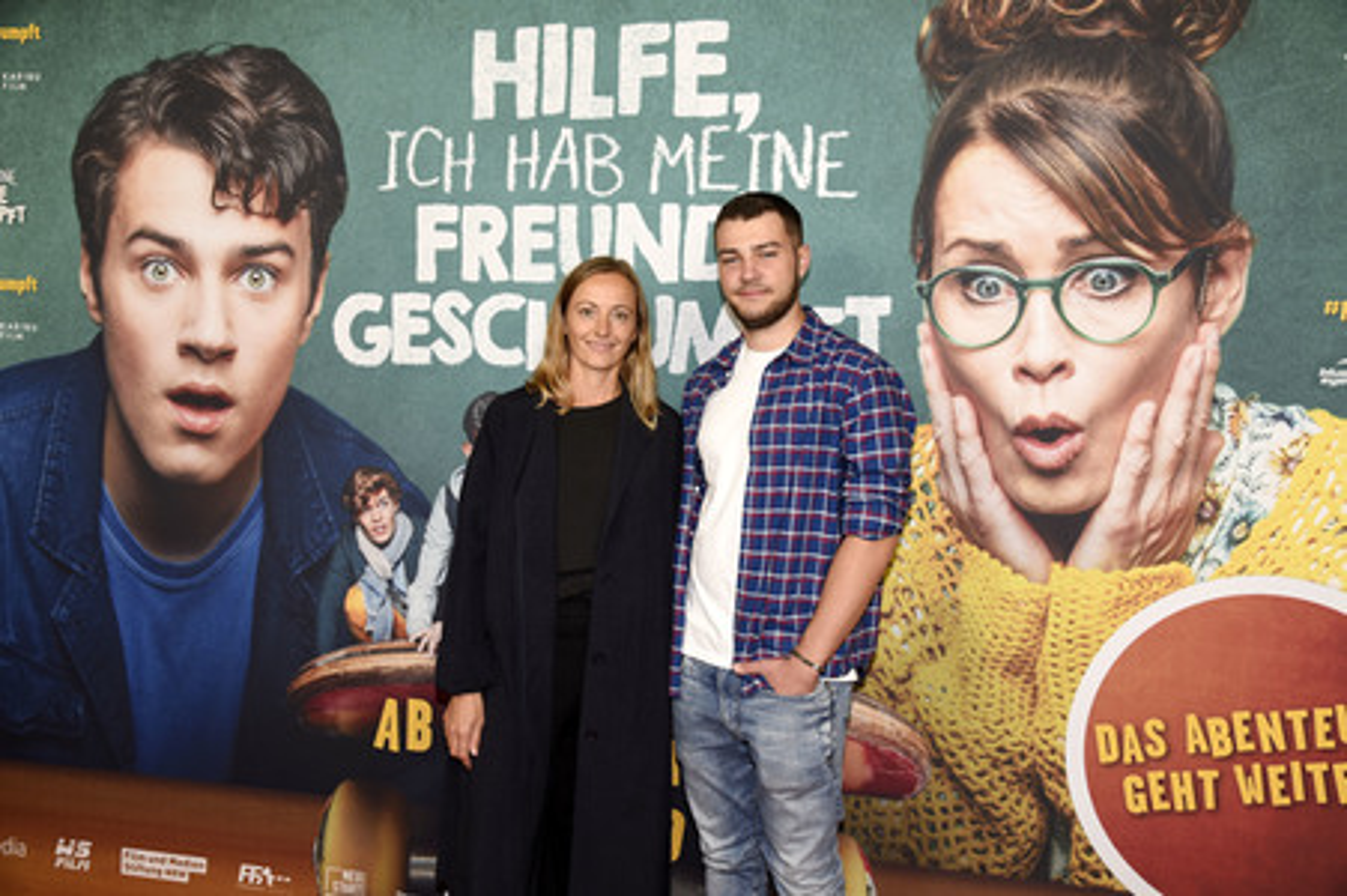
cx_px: 674
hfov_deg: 60.3
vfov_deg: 42.3
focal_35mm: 31
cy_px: 448
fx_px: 1159
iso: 800
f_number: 6.3
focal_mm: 31
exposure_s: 1/125
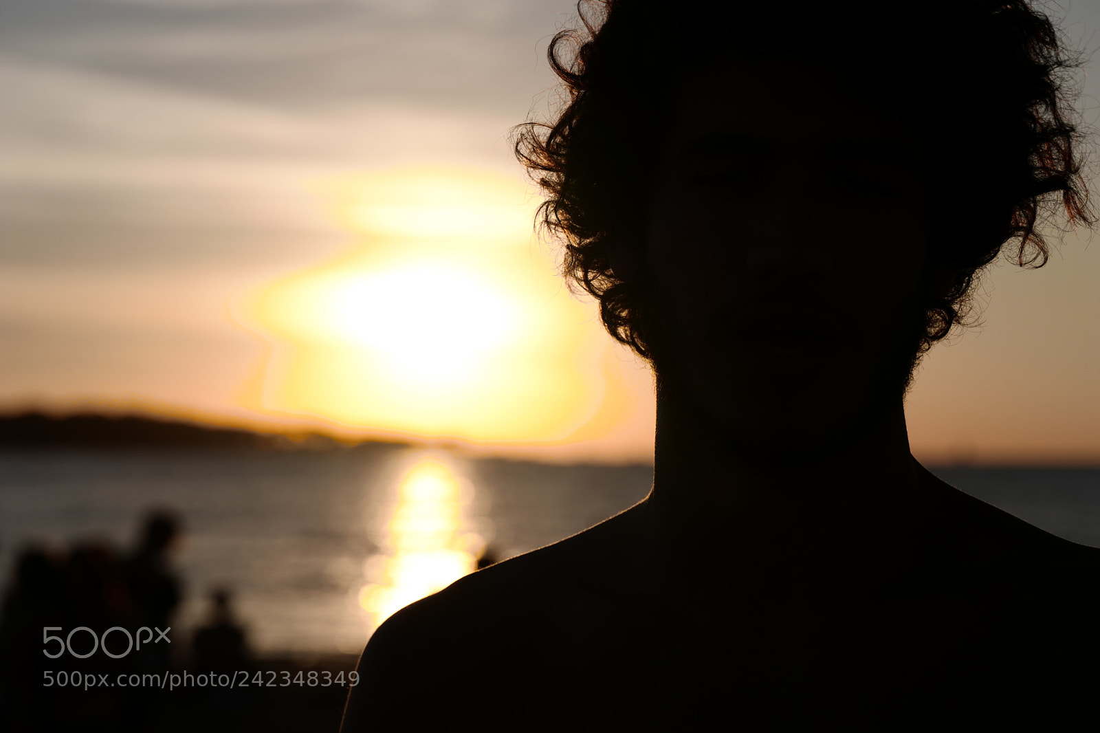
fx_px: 2749
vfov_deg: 15.2
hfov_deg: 22.6
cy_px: 366
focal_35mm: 90
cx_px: 550
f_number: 5.6
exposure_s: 1/2000
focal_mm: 90
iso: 400
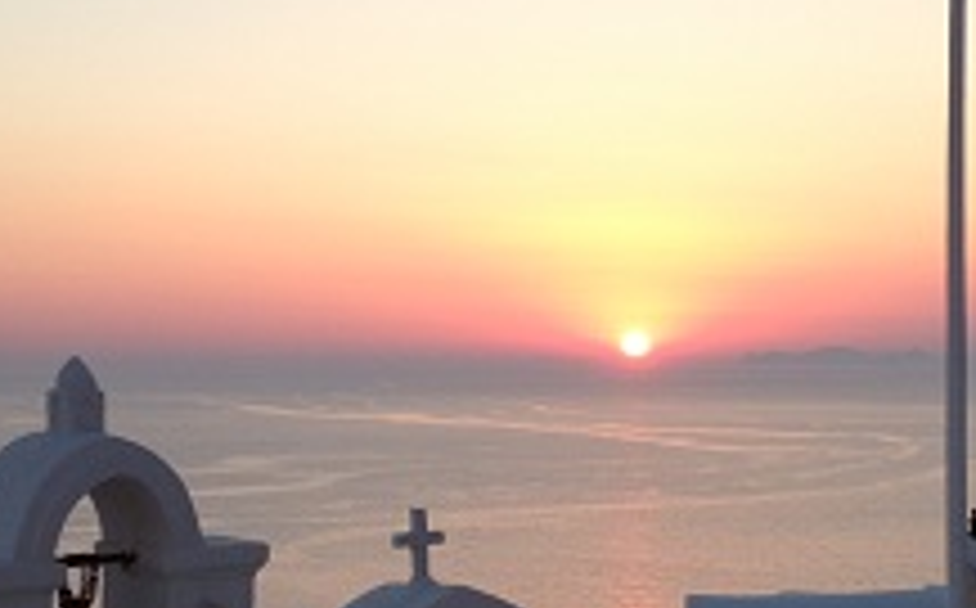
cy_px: 495
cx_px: 612
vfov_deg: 15.4
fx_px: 2231
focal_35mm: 84
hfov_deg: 24.6
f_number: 2.4
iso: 64
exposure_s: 1/198
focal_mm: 4.28
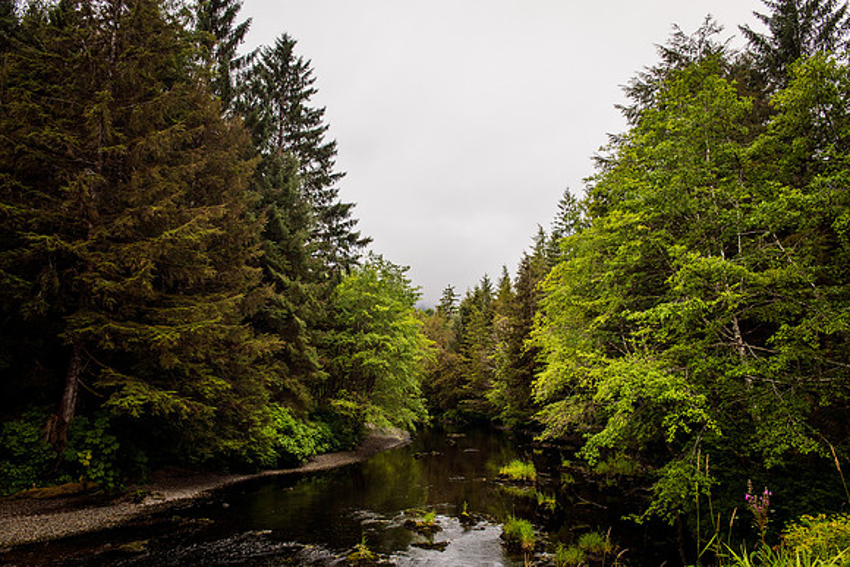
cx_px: 425
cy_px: 284
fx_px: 685
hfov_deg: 63.6
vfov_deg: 45.0
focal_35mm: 29
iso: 100
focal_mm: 29
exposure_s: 1/1000
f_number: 5.6
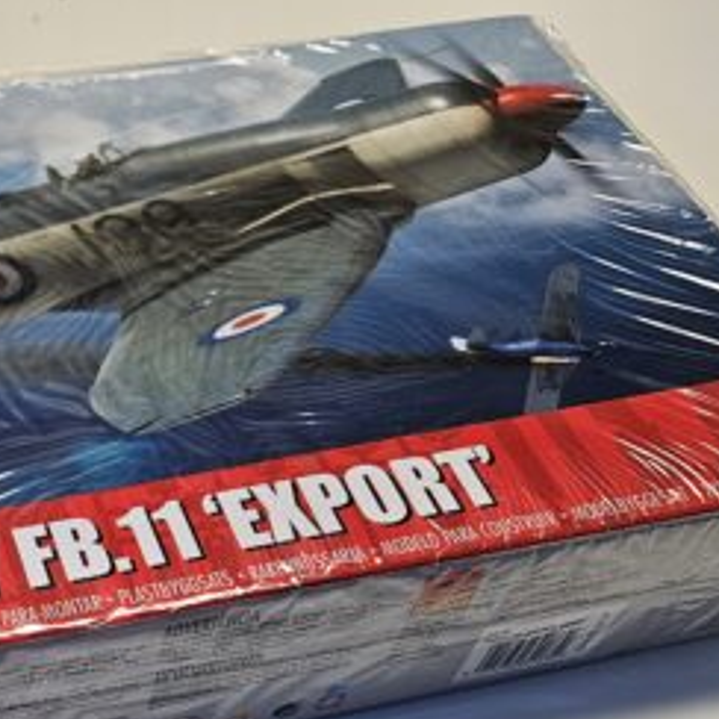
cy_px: 628
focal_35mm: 50
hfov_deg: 30.6
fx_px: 1175
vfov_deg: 32.6
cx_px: -59
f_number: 1.8
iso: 200
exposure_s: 1/120
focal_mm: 5.4
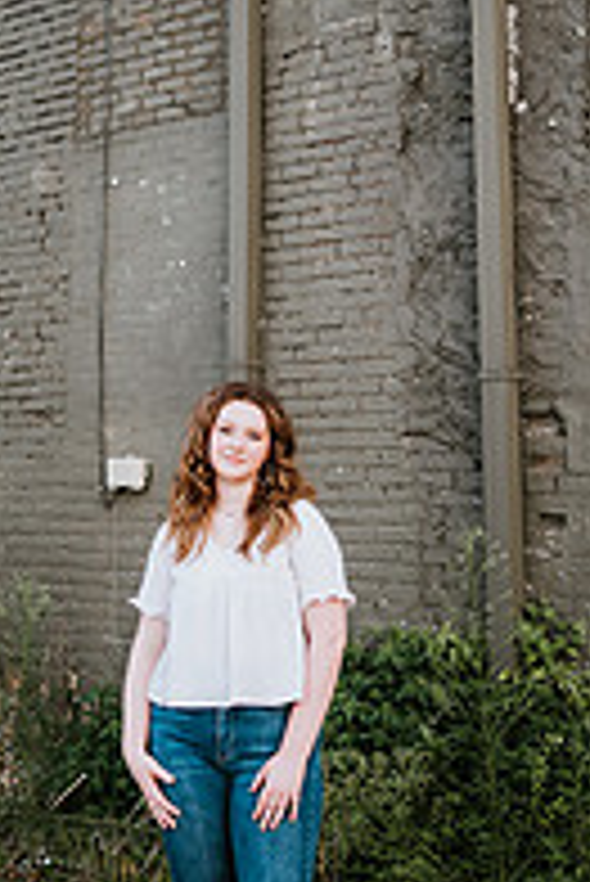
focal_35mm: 55
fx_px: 1350
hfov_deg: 24.6
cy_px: 252
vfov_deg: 35.6
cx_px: 239
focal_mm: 24
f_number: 2
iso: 125
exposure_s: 1/400
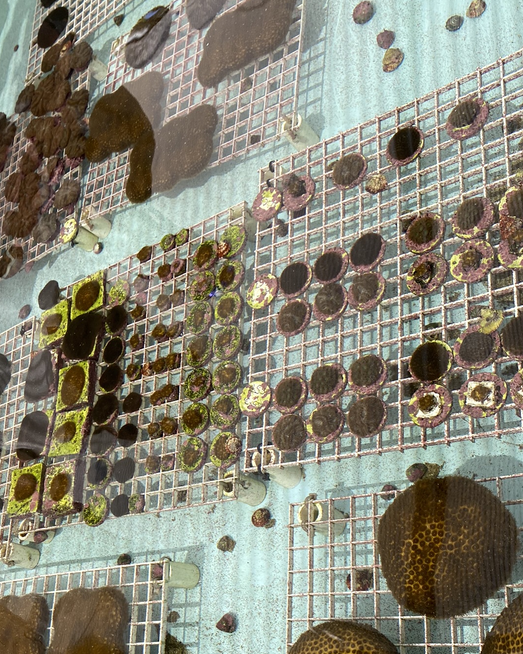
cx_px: 209
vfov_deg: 45.8
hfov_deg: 38.1
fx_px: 755
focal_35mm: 39
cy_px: 458
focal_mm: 4.25
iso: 32
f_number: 1.8
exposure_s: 1/715
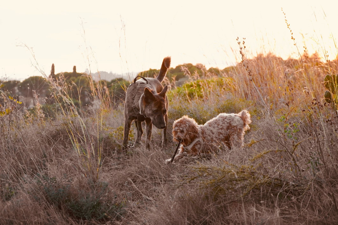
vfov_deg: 12.3
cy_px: 112
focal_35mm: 111
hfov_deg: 18.4
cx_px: 169
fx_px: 1042
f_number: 5.6
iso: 500
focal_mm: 74
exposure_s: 1/125
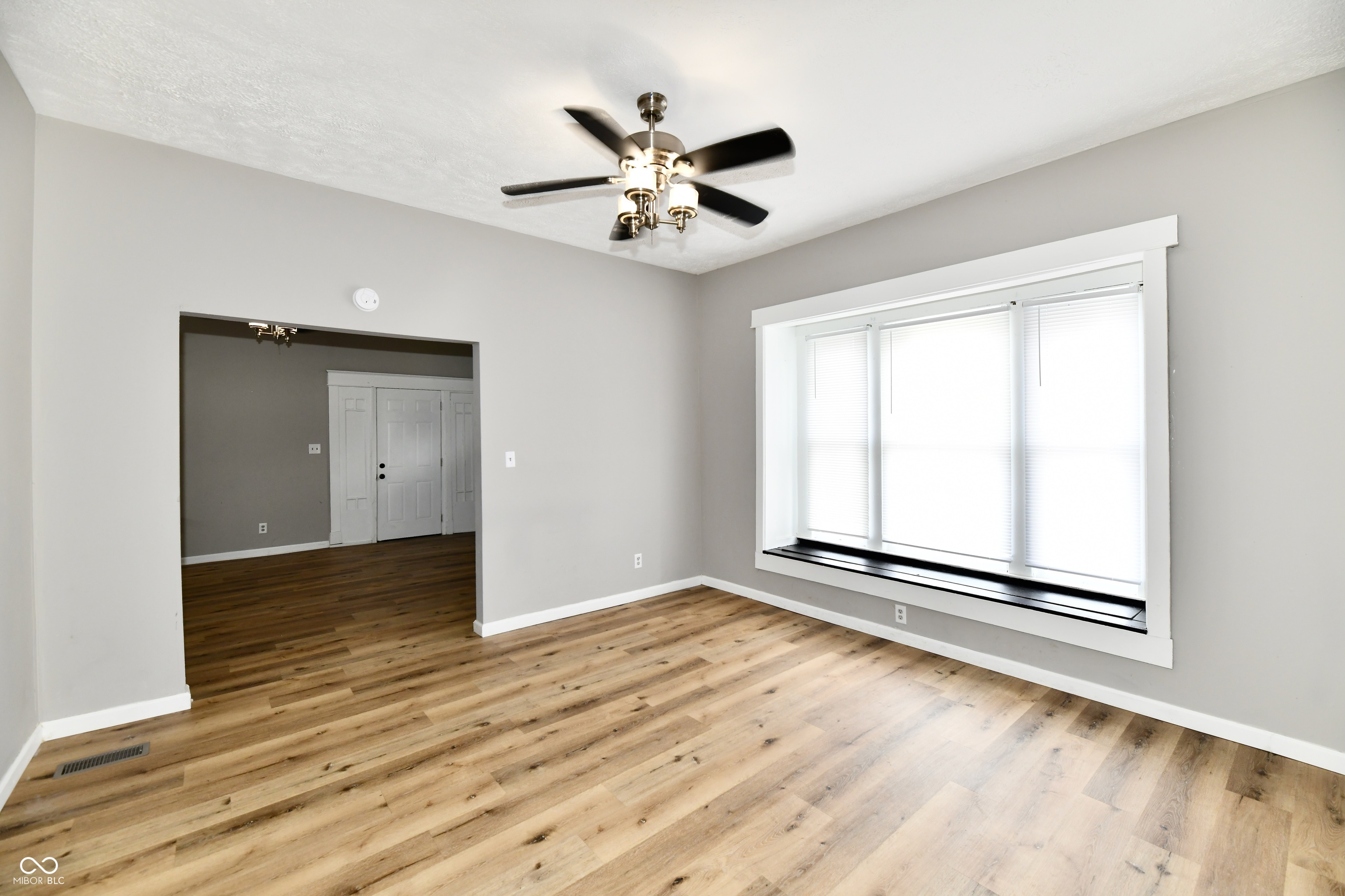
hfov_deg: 104.3
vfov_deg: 81.2
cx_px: 672
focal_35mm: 14
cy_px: 448
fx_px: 523
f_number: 6.3
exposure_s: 1/60
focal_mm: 14
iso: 640
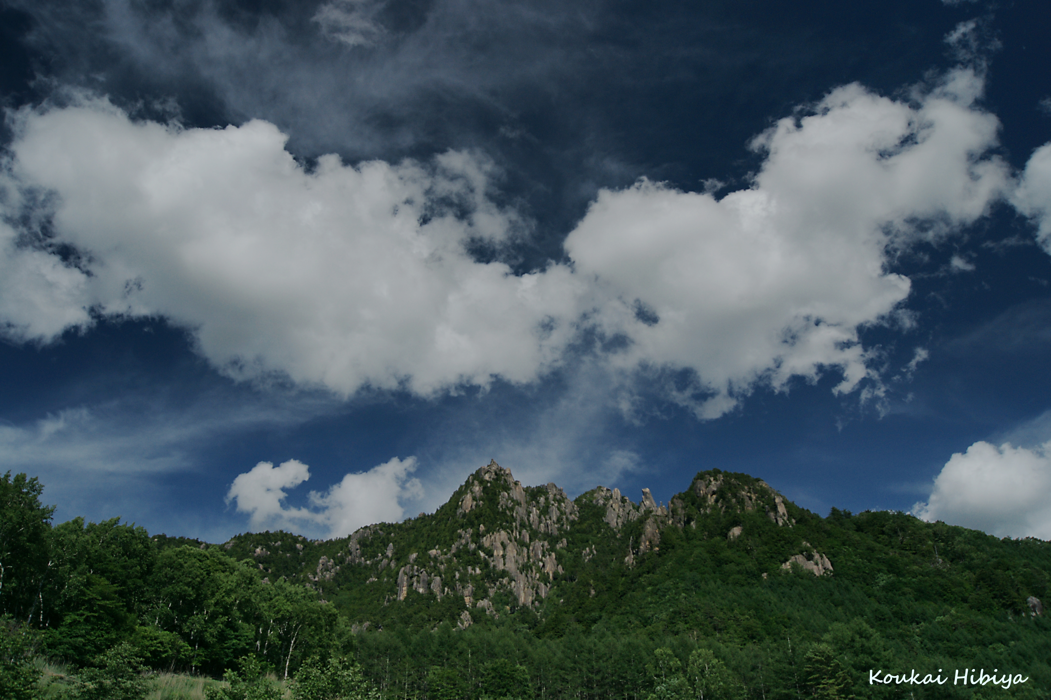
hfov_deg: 67.4
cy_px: 350
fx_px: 788
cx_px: 526
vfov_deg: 47.9
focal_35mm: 27
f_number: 9.5
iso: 100
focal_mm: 18
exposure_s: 1/350
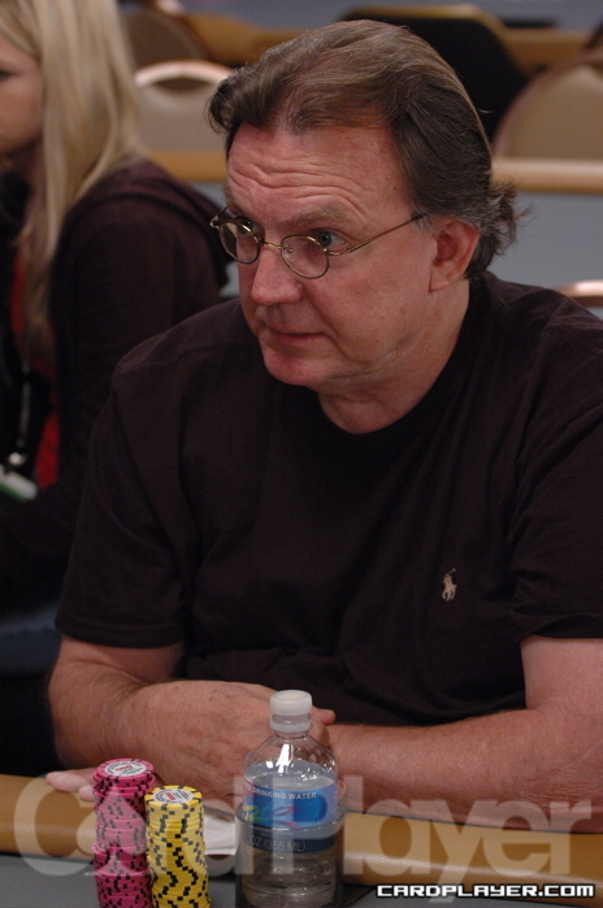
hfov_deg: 13.0
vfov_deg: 19.5
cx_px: 302
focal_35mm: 105
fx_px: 2646
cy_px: 454
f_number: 4
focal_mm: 70
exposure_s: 1/50
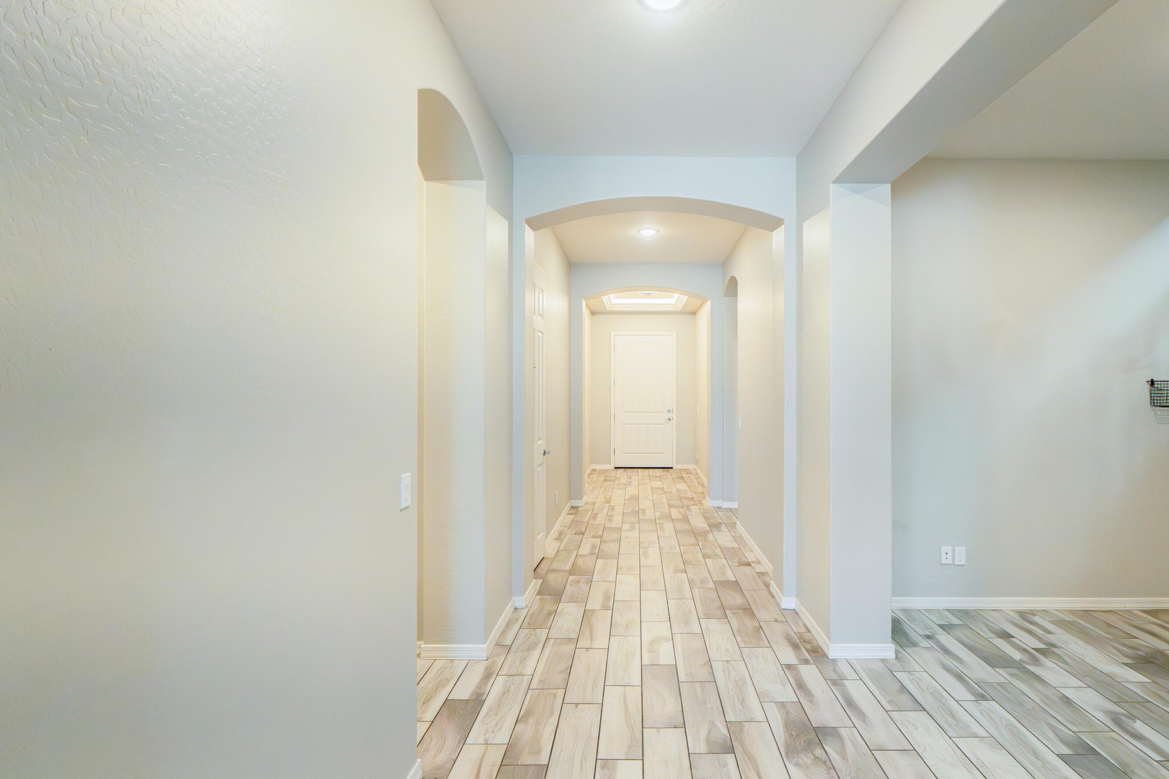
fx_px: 552
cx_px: 633
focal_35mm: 17
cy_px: 406
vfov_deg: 70.4
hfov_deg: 93.1
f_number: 4
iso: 2000
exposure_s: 1/200
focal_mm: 10
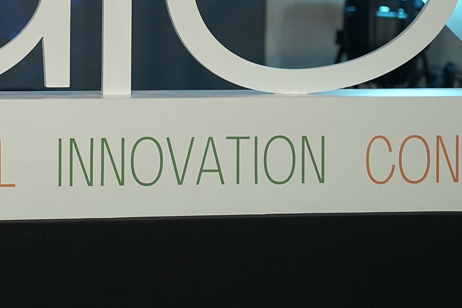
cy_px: -40
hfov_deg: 8.0
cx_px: 110
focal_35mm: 257
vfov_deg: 5.3
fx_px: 3298
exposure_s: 1/160
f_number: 4
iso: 1000
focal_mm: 105
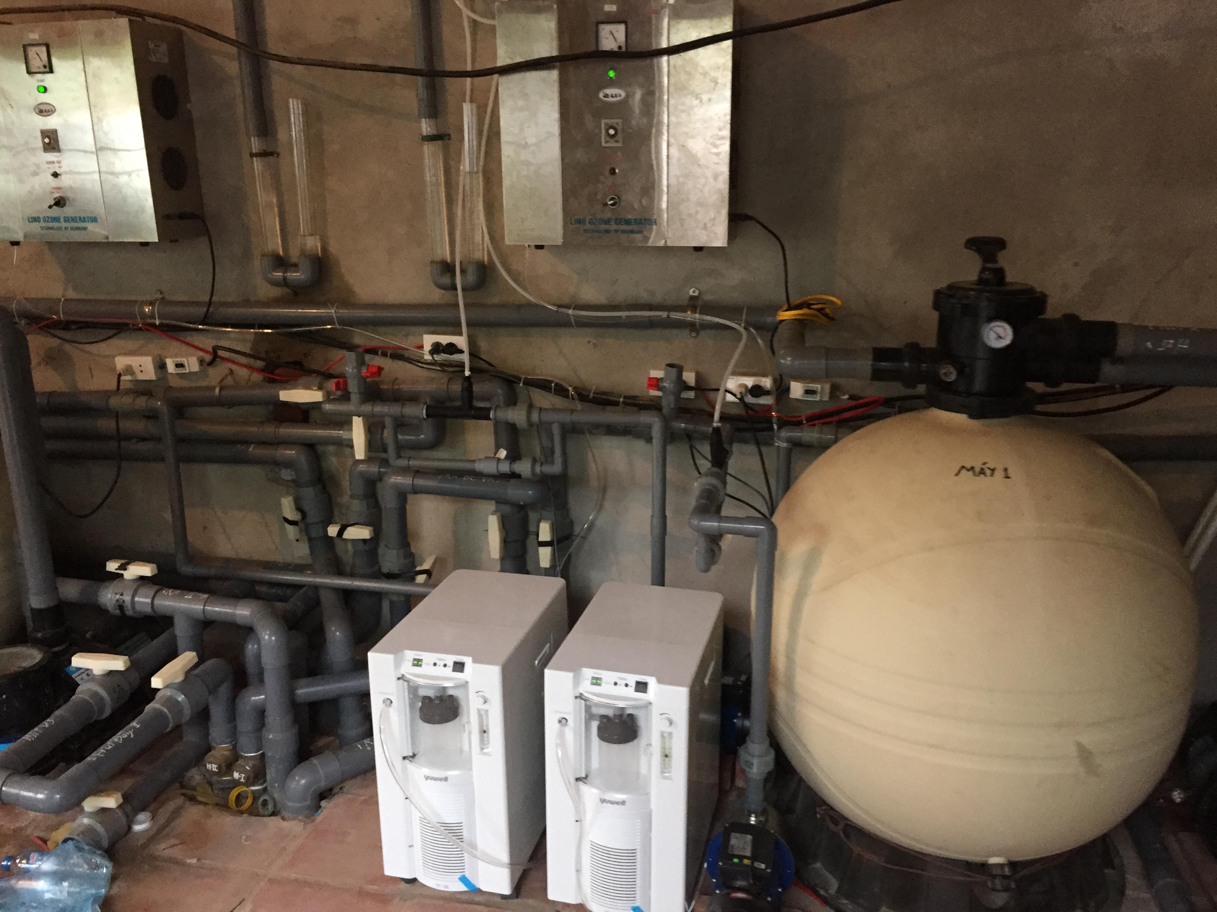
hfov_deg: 61.7
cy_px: 456
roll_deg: +2.2
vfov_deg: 48.2
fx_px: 1020
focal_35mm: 29
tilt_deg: -12.9
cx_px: 608
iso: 200
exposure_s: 1/30
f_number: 2.2
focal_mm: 4.15
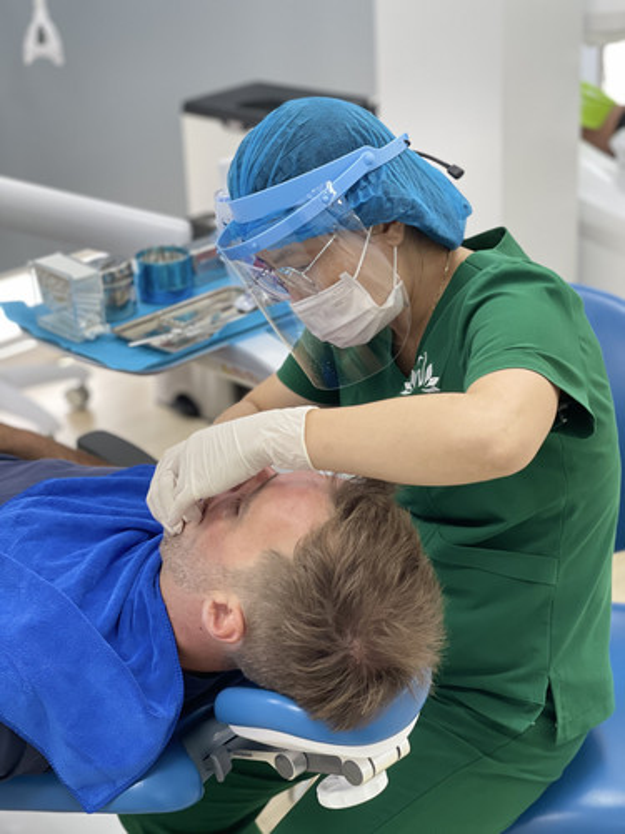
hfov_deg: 22.9
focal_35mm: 64
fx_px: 1541
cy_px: 417
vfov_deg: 30.3
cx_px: 312
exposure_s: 1/100
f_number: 2.2
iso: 125
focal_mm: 7.5
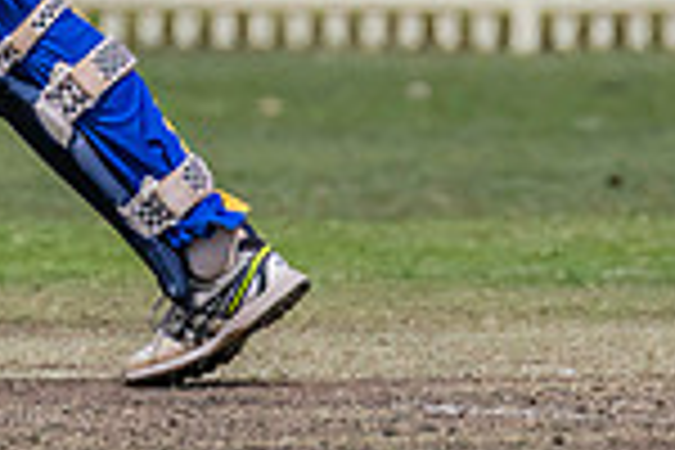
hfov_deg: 0.8
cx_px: 25
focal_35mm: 2480
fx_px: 46496
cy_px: -441
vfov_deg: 0.6
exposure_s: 1/2500
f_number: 9
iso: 800
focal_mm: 600
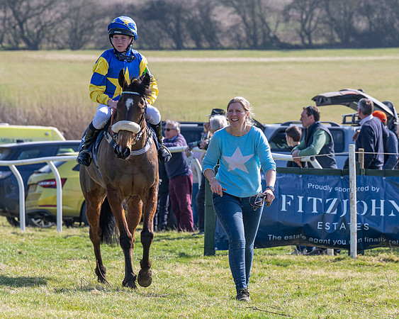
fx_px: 3116
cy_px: 139
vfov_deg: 5.9
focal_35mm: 264
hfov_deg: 7.3
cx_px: 197
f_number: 5
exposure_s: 1/800
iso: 200
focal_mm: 130
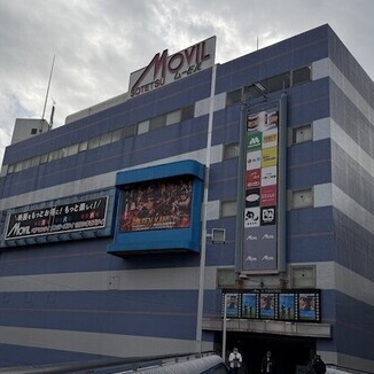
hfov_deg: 42.2
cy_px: 186
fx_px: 477
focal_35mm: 39
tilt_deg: +19.1
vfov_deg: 42.8
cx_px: 120
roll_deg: -7.3
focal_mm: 6.76
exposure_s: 1/11905
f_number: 1.78
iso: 80
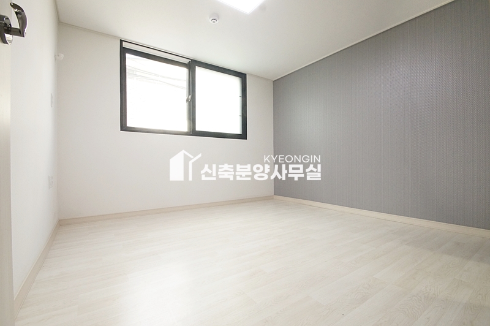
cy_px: 163
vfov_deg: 77.2
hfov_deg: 100.4
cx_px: 245
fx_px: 204
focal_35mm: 15
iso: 1600
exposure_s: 1/50
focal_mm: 10
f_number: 9
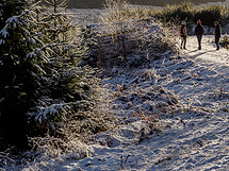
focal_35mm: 135
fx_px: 893
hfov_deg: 14.4
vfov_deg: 10.9
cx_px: 216
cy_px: 26
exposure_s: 1/1250
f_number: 4
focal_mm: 25
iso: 200
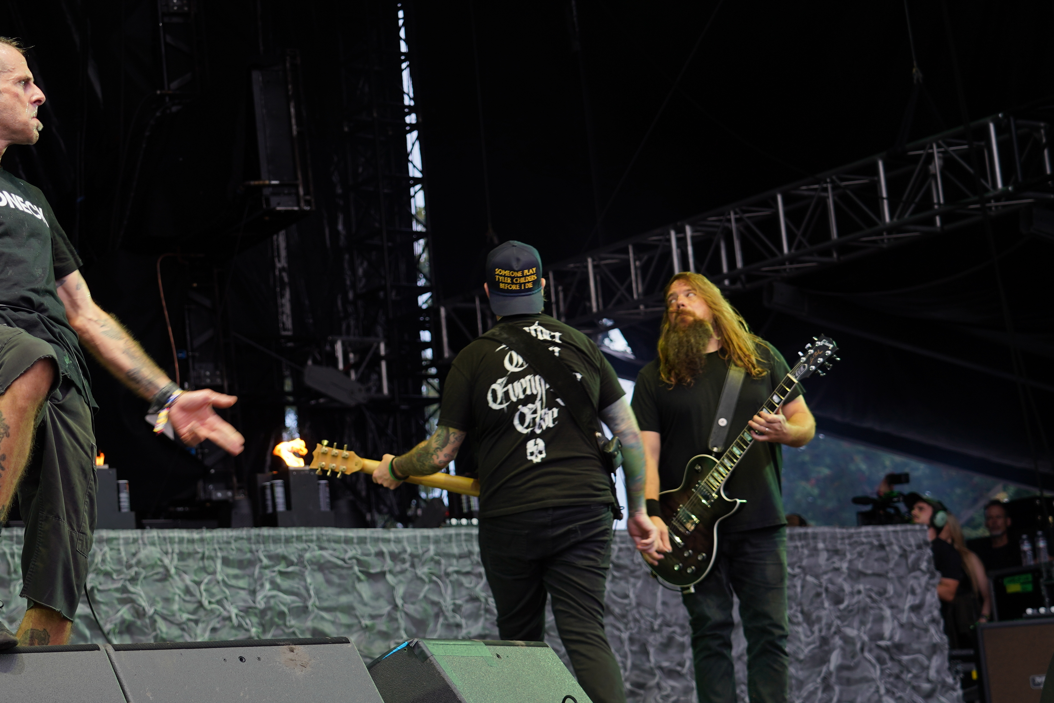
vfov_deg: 16.6
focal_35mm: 82
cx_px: 263
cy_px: 248
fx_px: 2401
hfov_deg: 24.5
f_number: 4
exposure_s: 1/60
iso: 125
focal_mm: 52
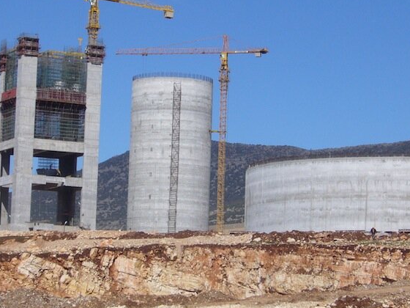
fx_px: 1516
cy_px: 87
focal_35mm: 128
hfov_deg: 15.4
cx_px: 229
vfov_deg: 11.6
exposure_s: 1/320
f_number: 8
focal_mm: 11.5
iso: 80
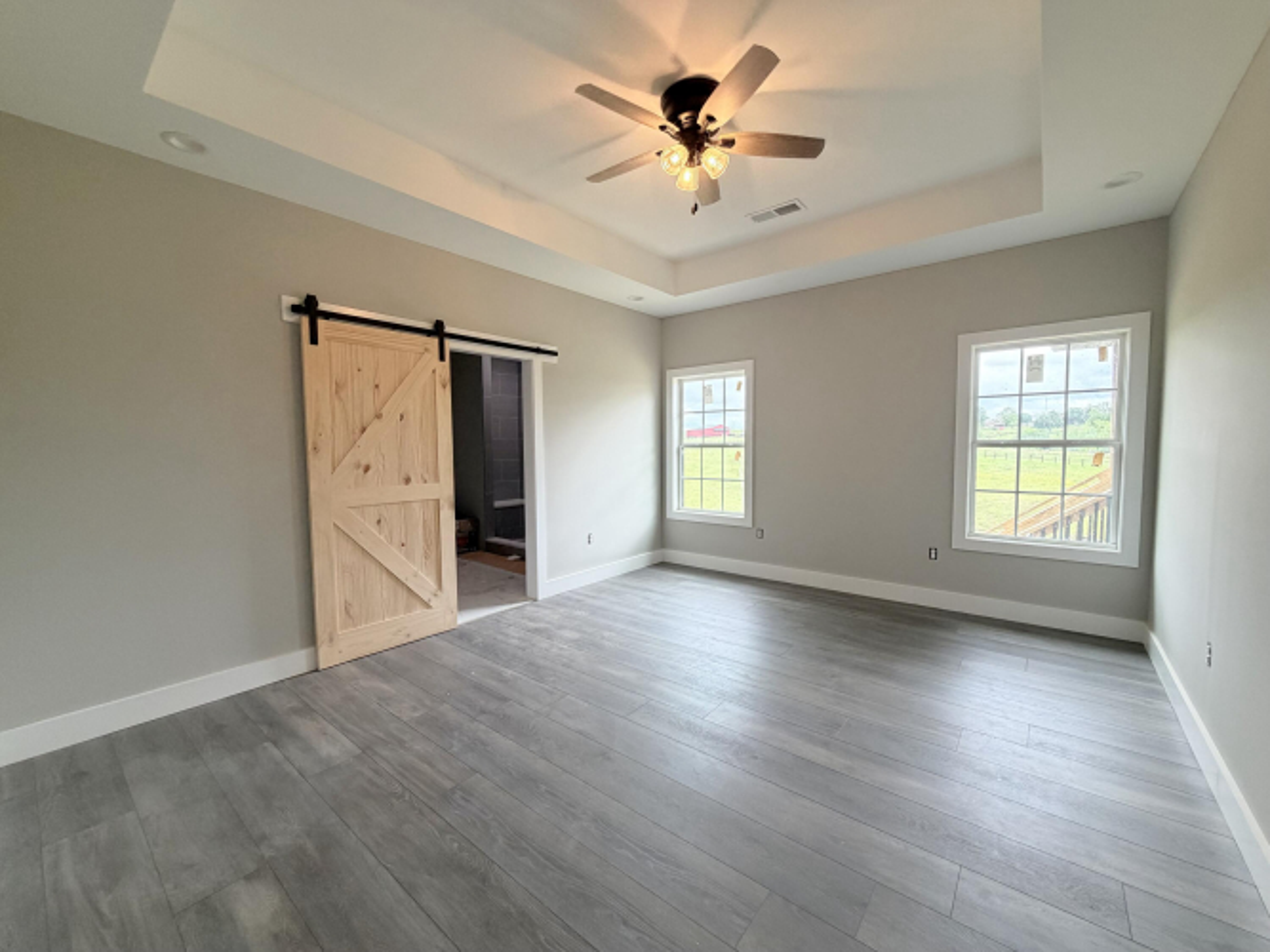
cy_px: 476
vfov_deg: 85.7
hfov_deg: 102.1
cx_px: 635
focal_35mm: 14
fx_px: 514
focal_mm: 2.22
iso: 160
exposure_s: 1/120
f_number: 2.2
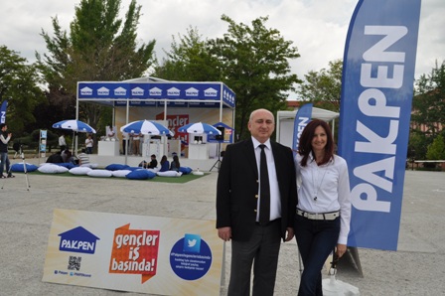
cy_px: 148
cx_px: 222
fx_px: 408
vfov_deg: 39.9
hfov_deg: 57.3
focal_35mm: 33
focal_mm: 22
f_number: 10
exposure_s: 1/400
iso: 200
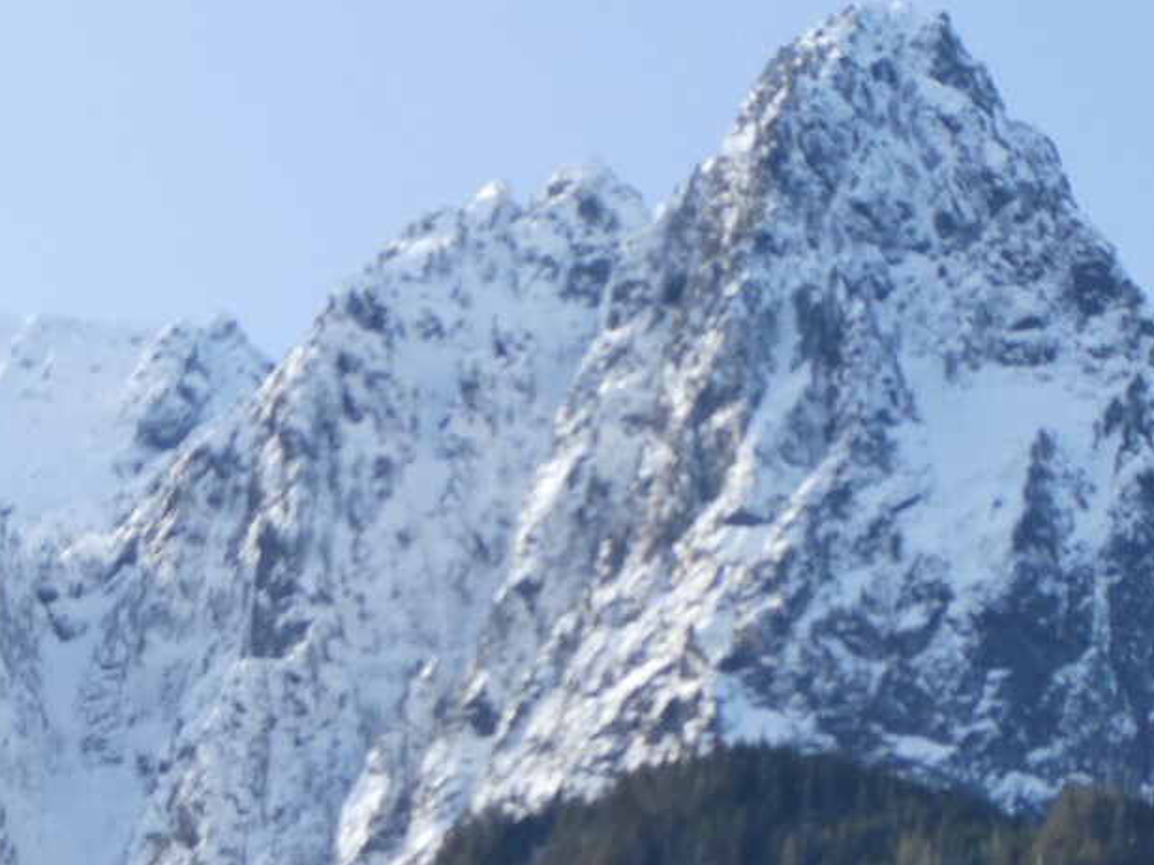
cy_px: 944
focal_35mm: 255
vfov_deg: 5.8
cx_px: -49
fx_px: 8499
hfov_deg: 7.7
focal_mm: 17.5
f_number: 5
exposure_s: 1/250
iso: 80
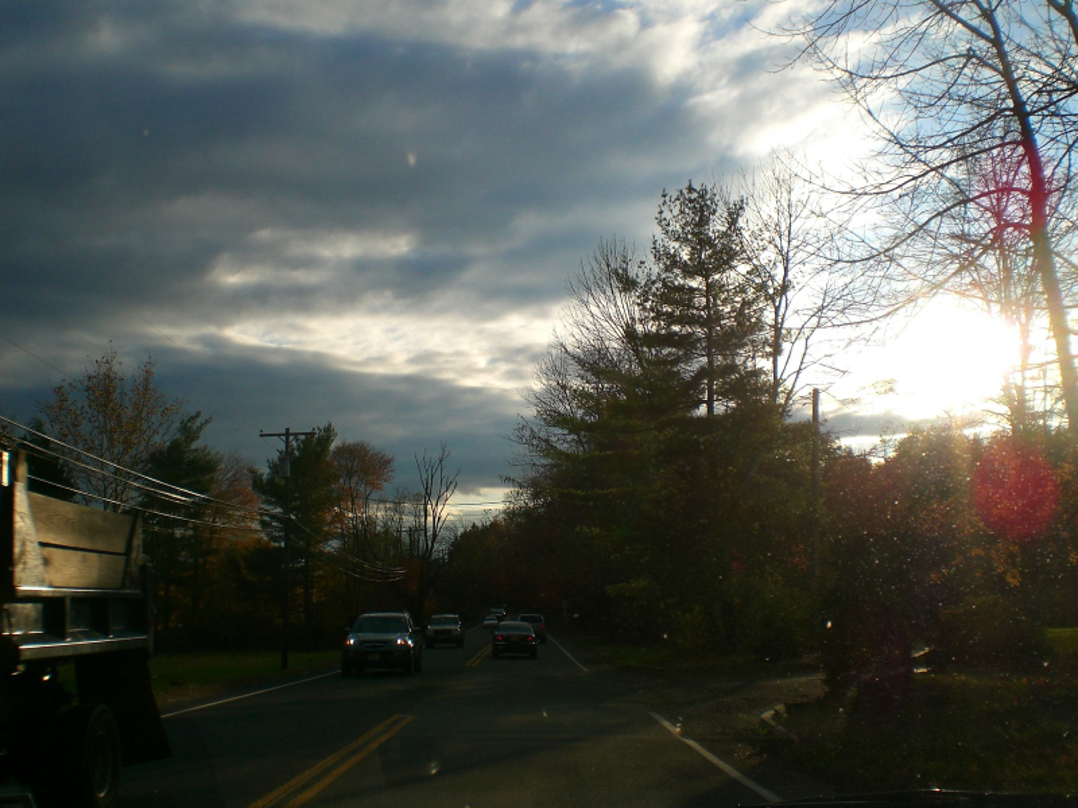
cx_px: 539
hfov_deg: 49.0
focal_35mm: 38
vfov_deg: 37.7
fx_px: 1183
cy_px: 404
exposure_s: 1/640
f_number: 4.4
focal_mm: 6.3
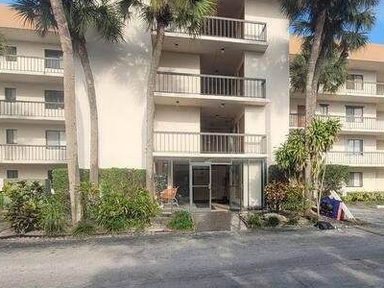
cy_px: 185
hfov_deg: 65.5
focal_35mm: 26
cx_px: 256
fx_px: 288
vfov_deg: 52.3
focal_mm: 1.74
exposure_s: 1/601
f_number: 2.2
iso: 40
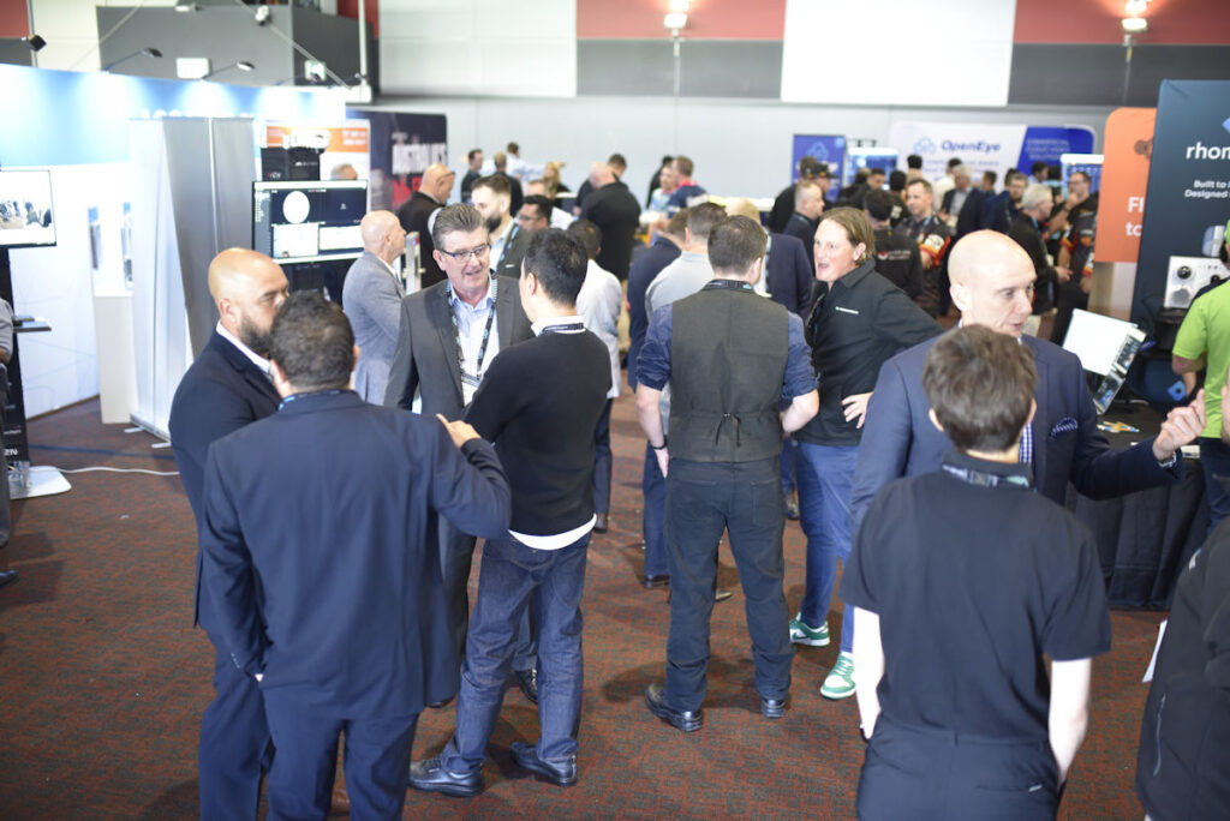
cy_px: 410
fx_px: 1196
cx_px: 615
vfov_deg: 37.9
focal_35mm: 35
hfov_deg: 54.4
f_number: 1.4
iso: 800
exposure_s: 1/60
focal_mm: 35
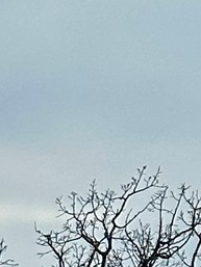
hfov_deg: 4.1
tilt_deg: -5.8
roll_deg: +0.7
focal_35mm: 358
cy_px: 962
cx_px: -315
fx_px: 2769
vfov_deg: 5.1
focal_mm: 6.86
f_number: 1.78
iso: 64
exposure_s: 1/6623
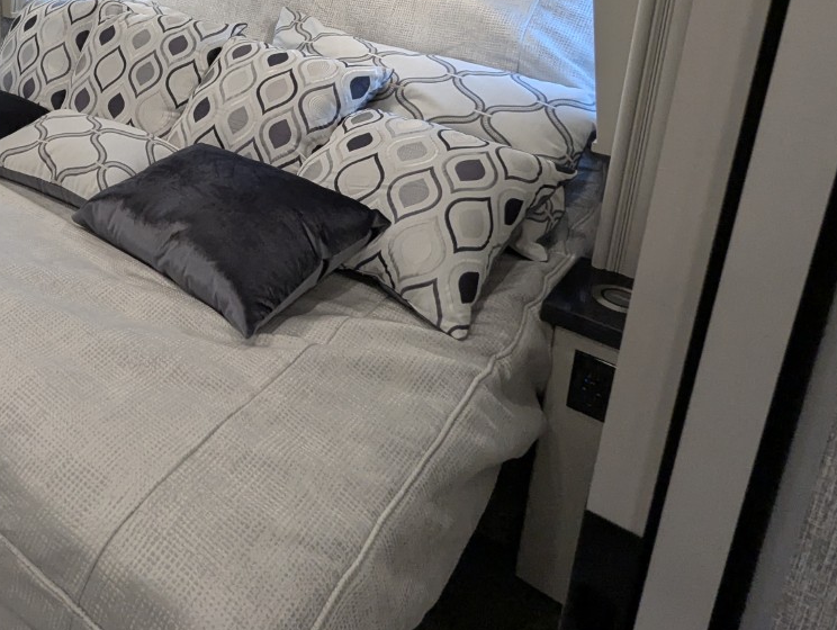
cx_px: 145
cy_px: 56
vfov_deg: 42.7
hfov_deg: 54.9
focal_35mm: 30
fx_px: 726
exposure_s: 1/206
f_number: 2.2
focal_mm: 2.35
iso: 271
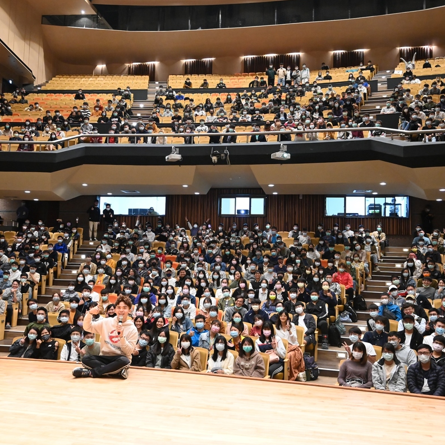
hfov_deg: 45.3
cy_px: 222
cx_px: 199
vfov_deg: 45.3
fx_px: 533
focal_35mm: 37
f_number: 3.8
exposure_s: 1/100
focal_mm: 19
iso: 3200
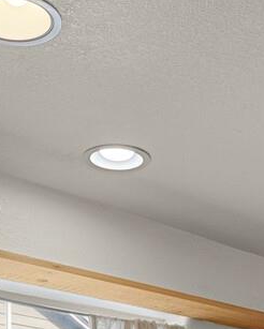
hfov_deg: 18.5
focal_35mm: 83
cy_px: 493
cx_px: 181
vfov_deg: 19.9
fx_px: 810
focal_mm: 17
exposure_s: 1/3
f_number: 8
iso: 250
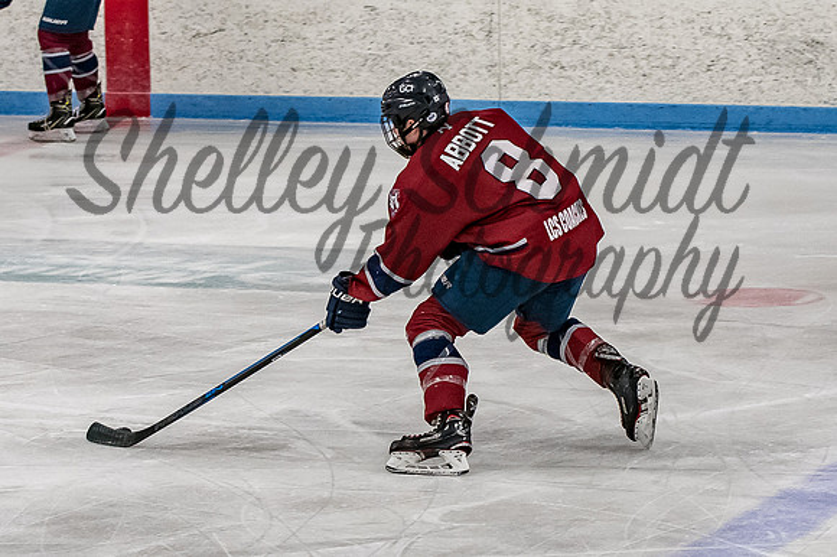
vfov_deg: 7.1
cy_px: 234
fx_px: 4502
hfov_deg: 10.6
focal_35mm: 194
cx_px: 499
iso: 1800
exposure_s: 1/800
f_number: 4
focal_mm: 70
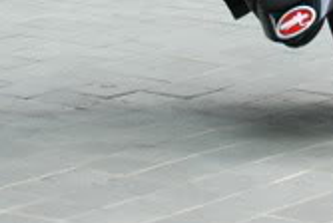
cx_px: 331
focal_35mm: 251
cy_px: -281
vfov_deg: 5.3
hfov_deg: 8.1
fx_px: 2330
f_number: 4.5
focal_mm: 35
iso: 400
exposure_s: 1/400
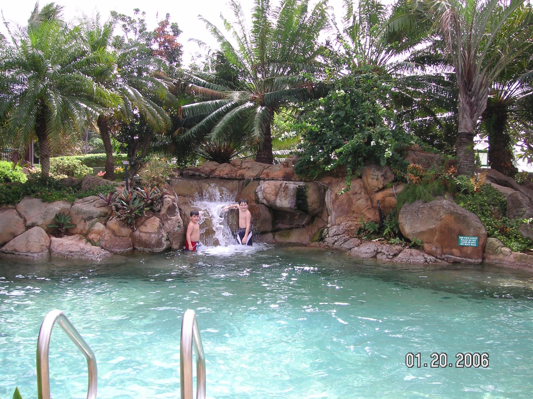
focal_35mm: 37
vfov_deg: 38.7
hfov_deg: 50.1
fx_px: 570
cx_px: 266
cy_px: 200
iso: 50
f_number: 2.8
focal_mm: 6.1
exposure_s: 1/250
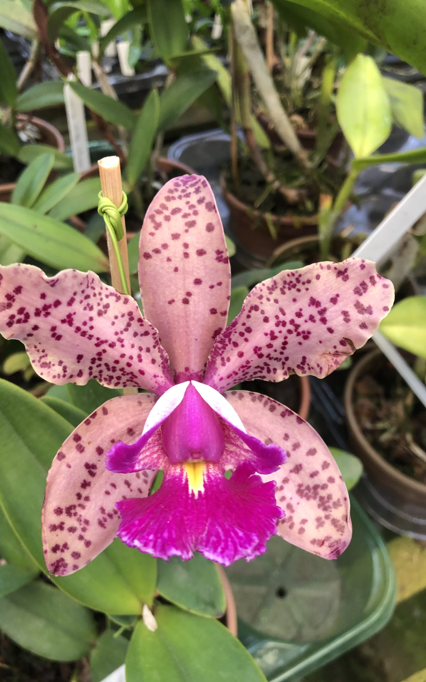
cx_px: 195
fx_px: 557
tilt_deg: -47.1
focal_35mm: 30
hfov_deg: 41.8
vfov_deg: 62.9
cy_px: 339
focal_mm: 4
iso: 40
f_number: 1.8
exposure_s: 1/15
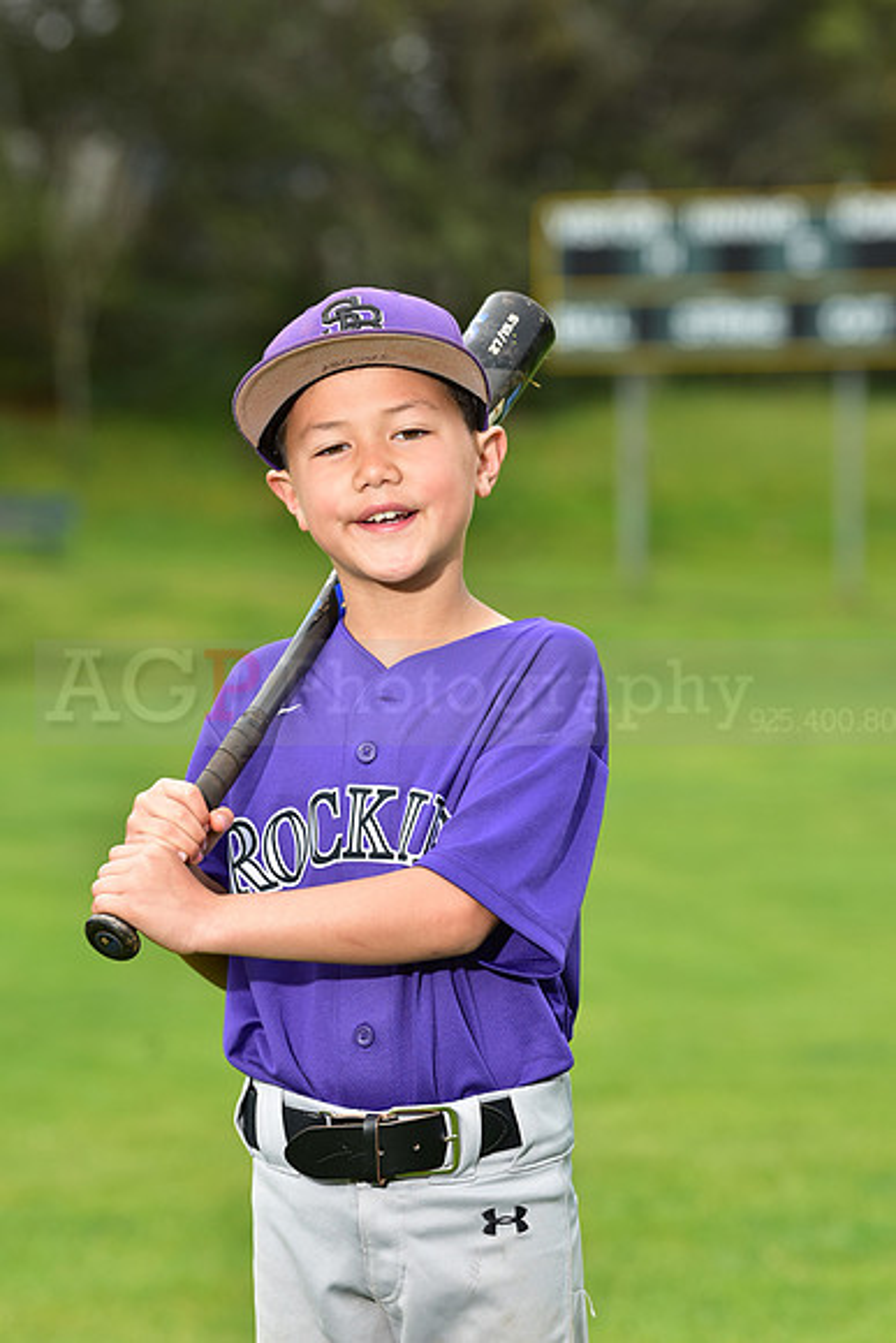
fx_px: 5969
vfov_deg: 12.8
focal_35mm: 160
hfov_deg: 8.6
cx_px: 448
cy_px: 672
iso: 400
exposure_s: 1/250
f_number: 5.6
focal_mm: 160
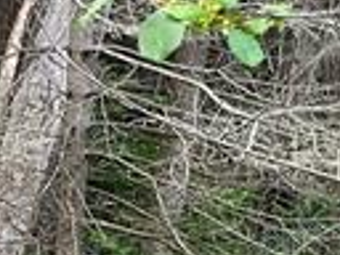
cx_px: -268
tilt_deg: -3.4
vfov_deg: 7.1
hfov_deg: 9.1
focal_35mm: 208
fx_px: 2043
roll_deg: -0.8
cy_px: 104
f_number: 1.6
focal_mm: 5.1
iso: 100
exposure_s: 1/121
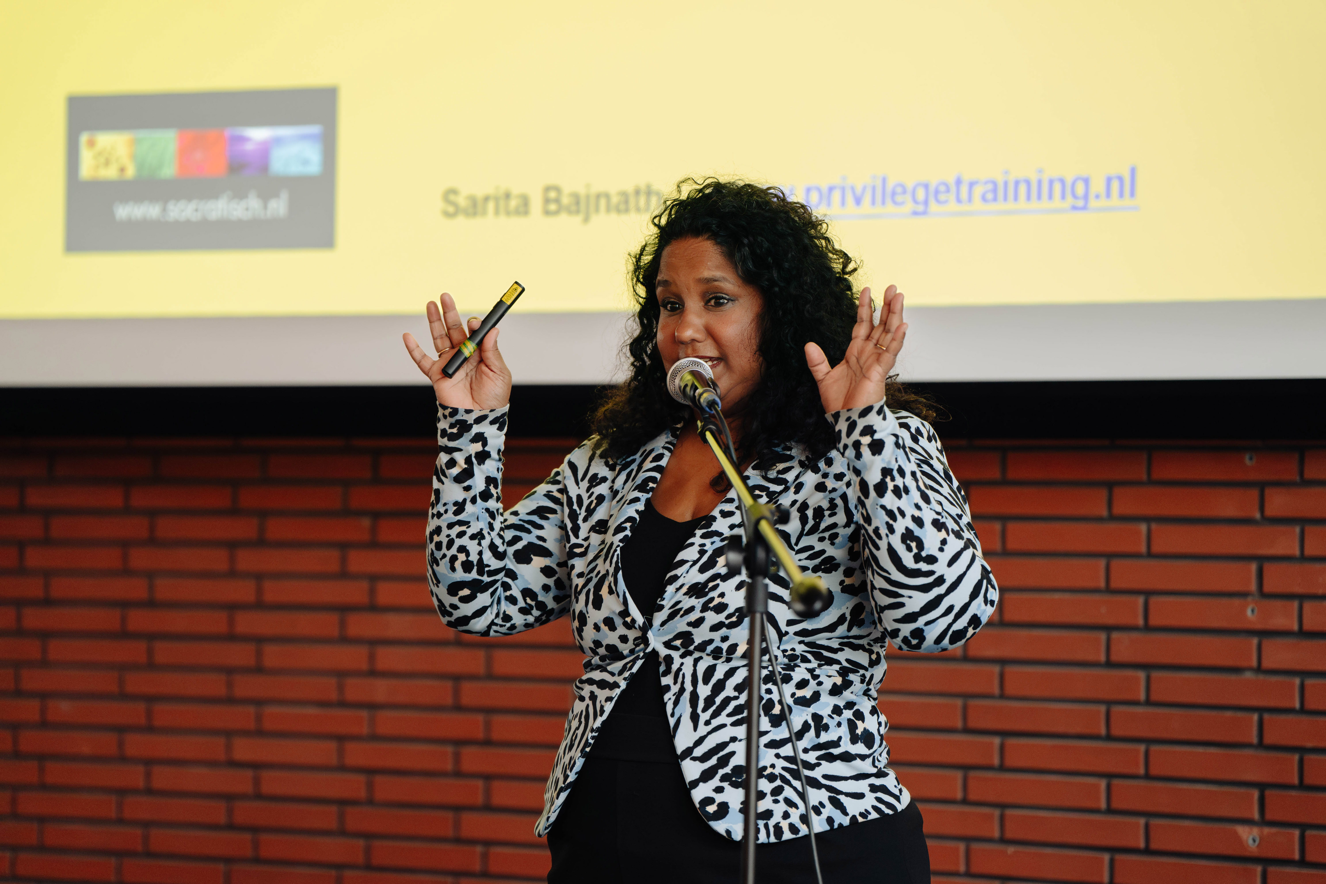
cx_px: 663
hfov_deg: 14.4
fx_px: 5230
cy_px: 442
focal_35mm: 142
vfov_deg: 9.7
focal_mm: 142
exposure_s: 1/320
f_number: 2.8
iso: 3200
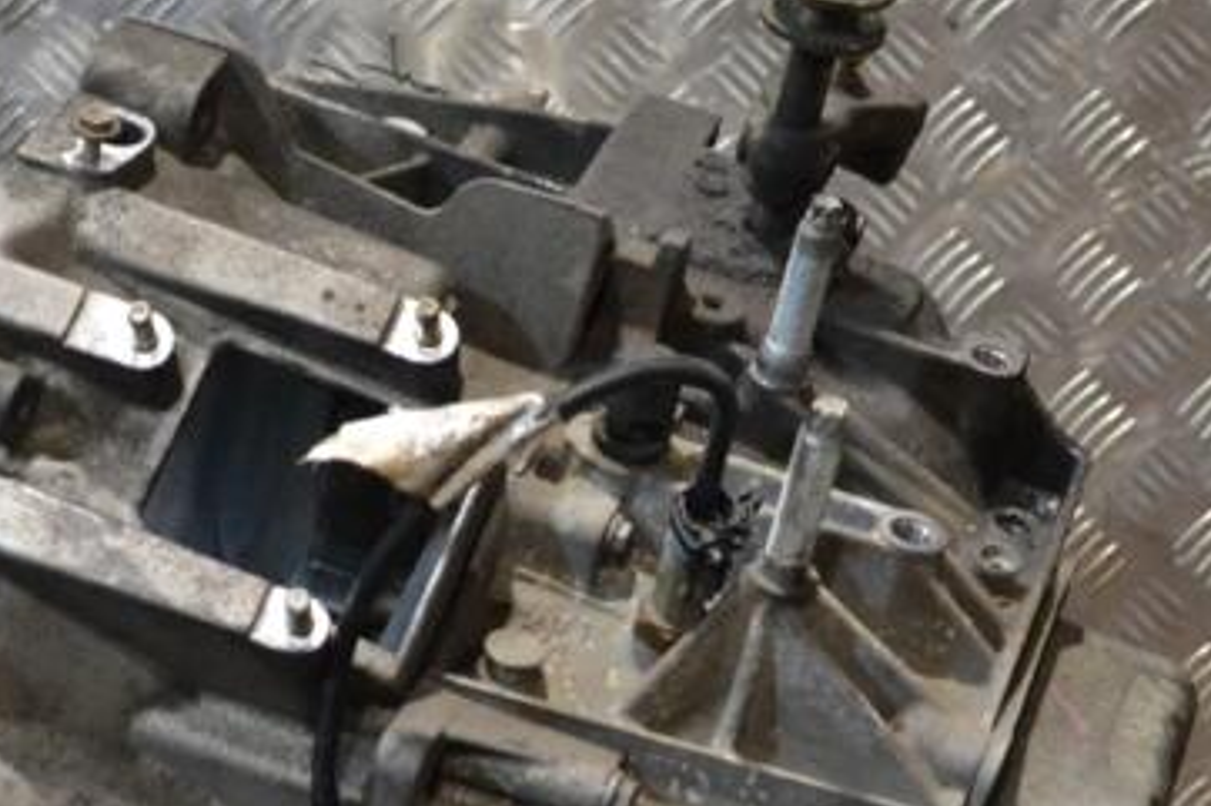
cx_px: 482
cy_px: 599
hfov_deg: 18.3
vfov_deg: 12.2
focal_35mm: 112
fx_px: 3760
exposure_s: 1/125
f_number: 5.6
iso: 3200
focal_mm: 45
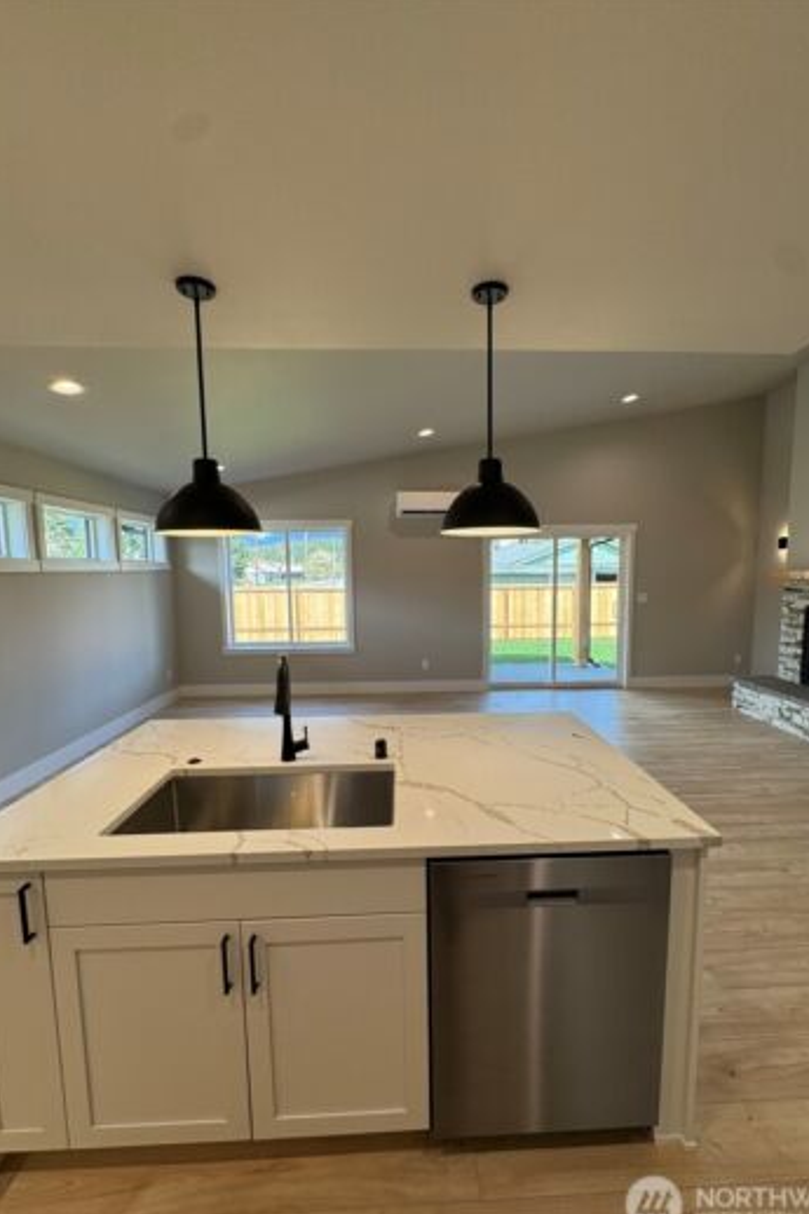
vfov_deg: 100.4
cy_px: 620
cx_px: 422
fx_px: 506
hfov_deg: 77.2
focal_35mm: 15
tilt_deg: -5.8
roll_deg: +1.4
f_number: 2.2
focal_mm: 2.22
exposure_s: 1/120
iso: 50
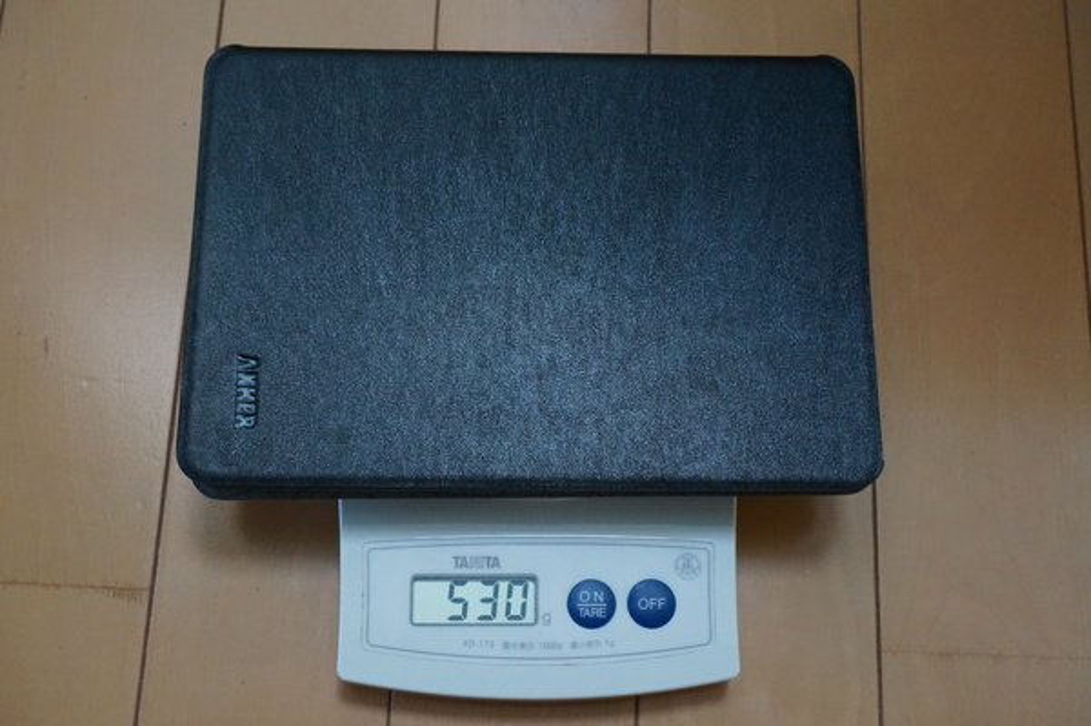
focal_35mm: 44
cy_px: 363
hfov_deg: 45.0
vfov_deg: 30.8
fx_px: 1317
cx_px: 546
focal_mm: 29
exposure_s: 1/50
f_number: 9
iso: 3200
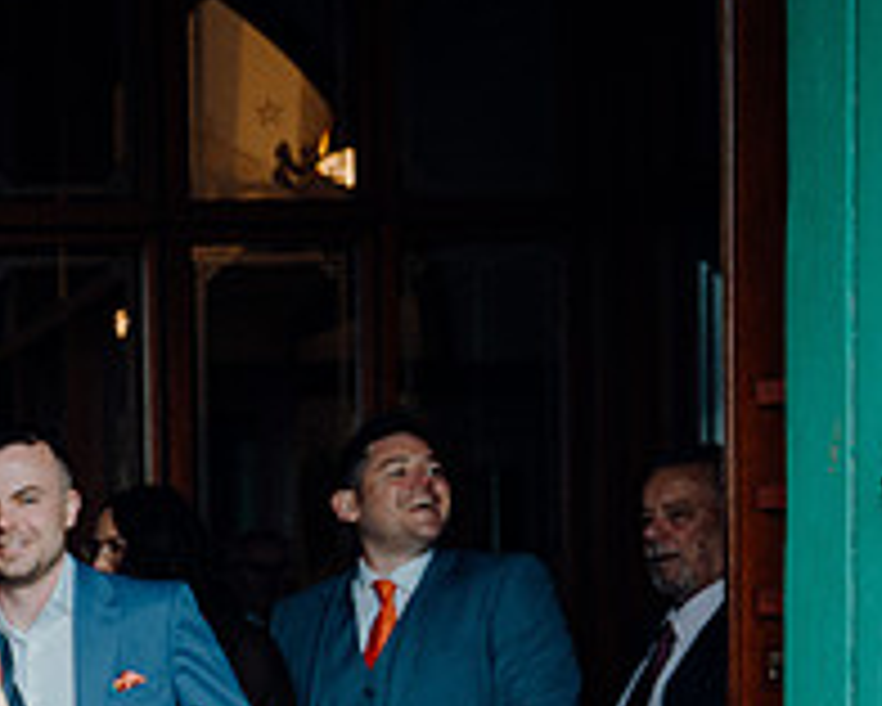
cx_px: -356
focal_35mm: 75
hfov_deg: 22.0
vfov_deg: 19.9
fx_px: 1959
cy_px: 699
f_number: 3.5
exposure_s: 1/200
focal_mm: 27
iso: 400
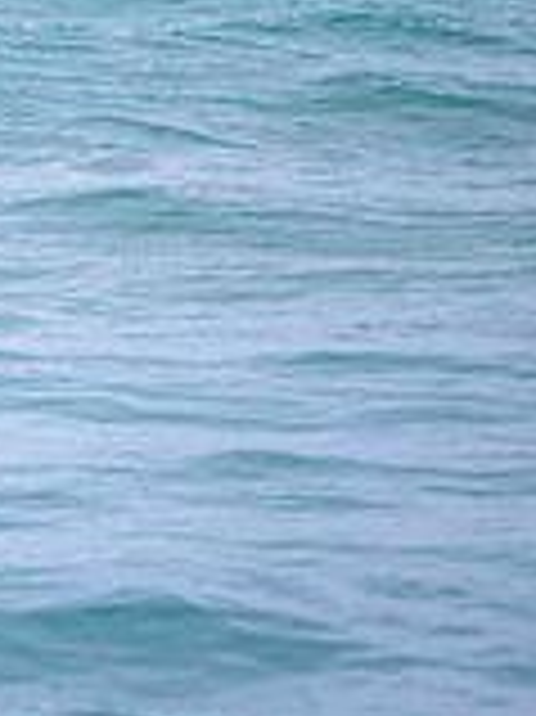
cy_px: -96
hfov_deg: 0.7
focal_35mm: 2147
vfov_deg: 0.9
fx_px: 44386
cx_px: -502
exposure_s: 1/2000
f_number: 5.6
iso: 200
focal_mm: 500
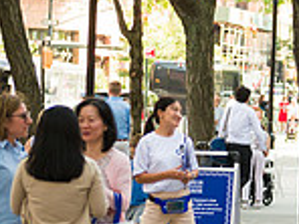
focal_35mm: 226
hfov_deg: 8.5
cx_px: 521
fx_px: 1952
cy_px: 103
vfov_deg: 6.6
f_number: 3.2
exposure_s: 1/500
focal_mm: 60
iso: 800
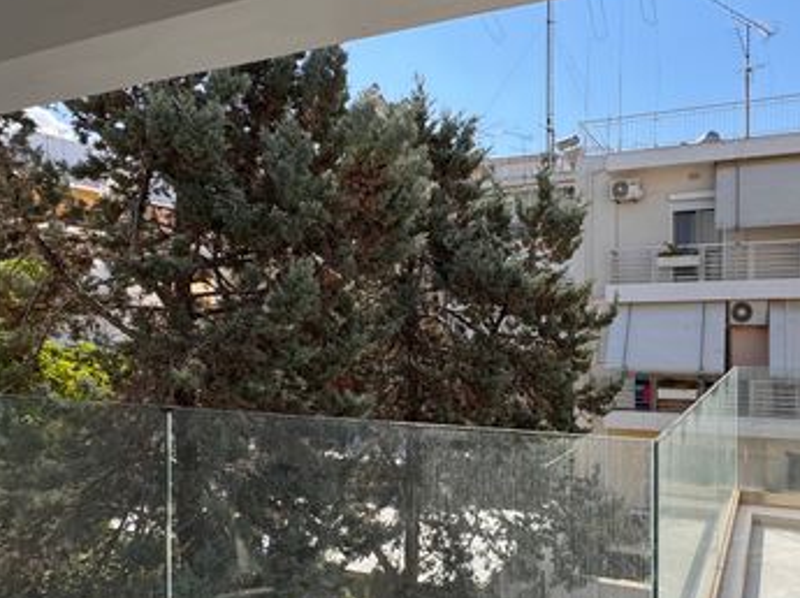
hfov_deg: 65.2
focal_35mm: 26
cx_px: 547
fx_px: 600
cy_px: 334
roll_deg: +0.7
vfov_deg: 52.9
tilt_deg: -0.4
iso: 50
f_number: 2.2
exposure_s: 1/1236
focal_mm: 2.22
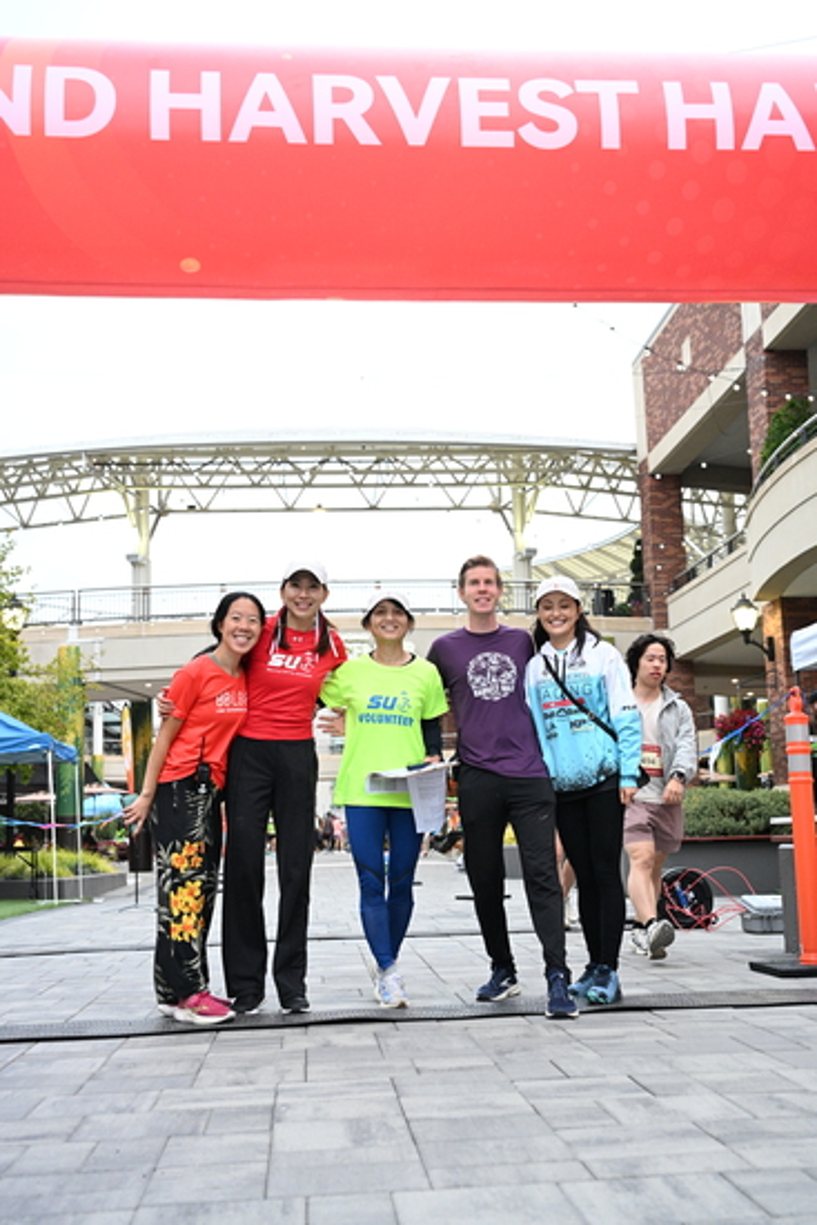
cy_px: 612
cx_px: 408
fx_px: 1327
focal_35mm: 39
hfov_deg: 34.2
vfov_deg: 49.5
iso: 3200
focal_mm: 39
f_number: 4
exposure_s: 1/400
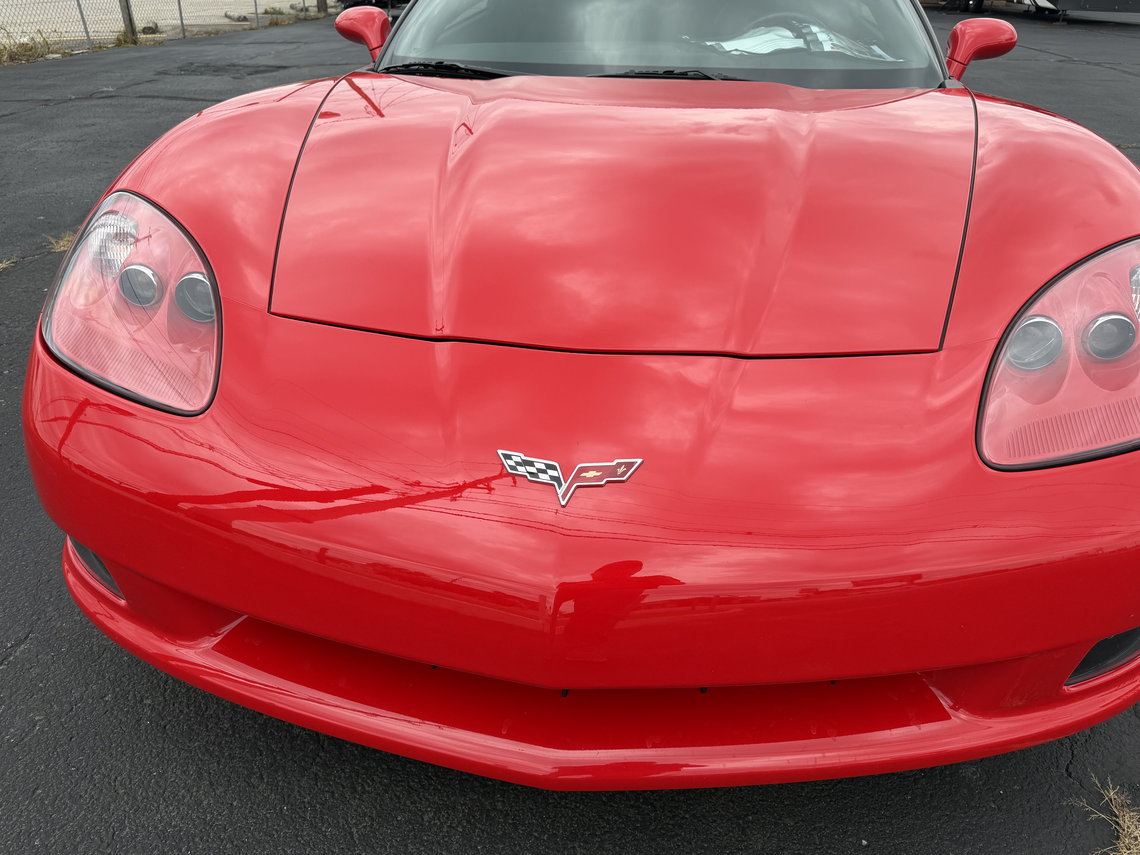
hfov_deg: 69.4
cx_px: 586
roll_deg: -1.7
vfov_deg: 54.9
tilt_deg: -29.1
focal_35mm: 25
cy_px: 419
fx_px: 823
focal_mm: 6.76
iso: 80
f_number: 1.78
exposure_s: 1/1522
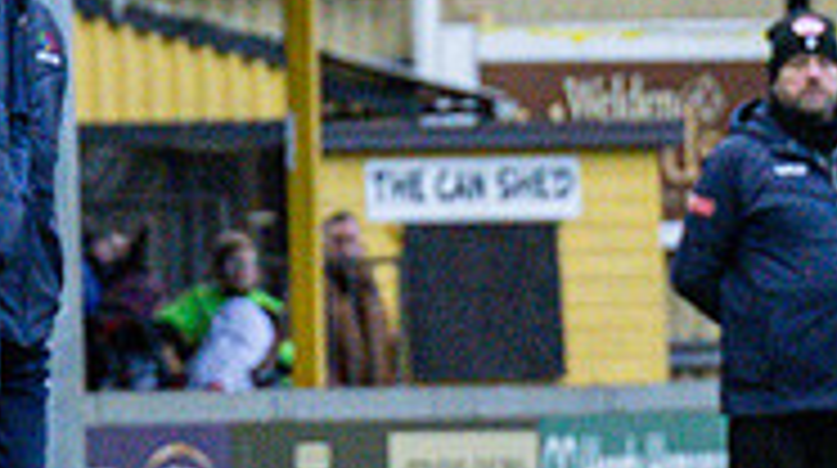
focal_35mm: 1032
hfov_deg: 2.1
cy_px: 360
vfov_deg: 1.2
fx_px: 22871
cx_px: 176
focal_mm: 110
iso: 2000
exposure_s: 1/1250
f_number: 4
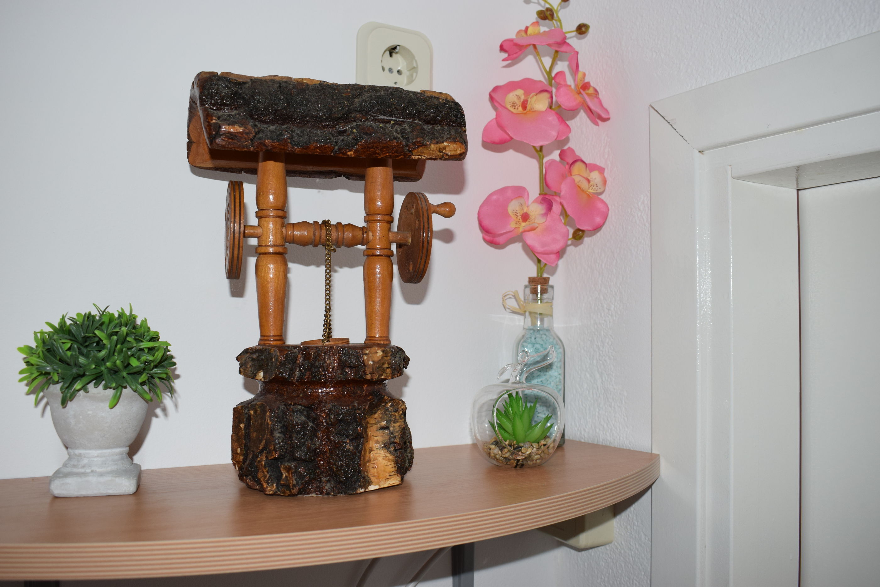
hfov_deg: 59.5
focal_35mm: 32
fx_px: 770
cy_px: 294
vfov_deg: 41.7
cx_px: 440
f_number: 5
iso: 500
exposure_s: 1/100
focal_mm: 21
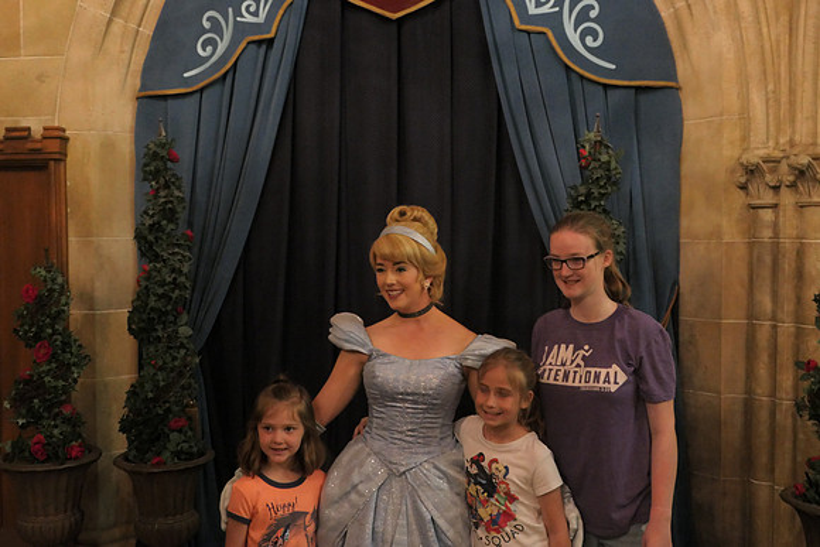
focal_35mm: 40
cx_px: 410
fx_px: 911
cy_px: 274
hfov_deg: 48.4
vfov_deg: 33.4
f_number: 3.9
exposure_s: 1/8
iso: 2000
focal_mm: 14.7
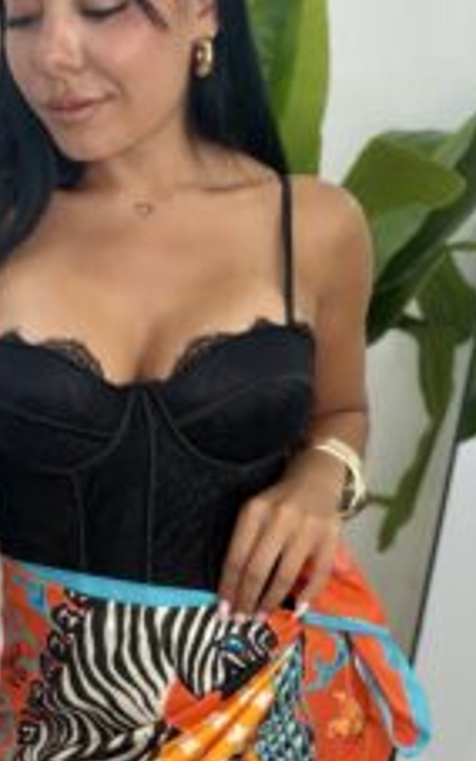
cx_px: 87
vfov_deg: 36.2
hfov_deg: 22.8
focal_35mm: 56
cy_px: 429
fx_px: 1162
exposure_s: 1/74
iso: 64
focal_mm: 2.71
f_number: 1.9
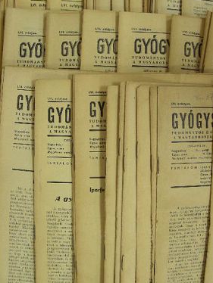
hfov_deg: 31.5
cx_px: 128
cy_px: 129
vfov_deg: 41.2
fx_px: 377
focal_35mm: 46
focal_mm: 6.3
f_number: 3.5
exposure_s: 1/21.7
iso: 200
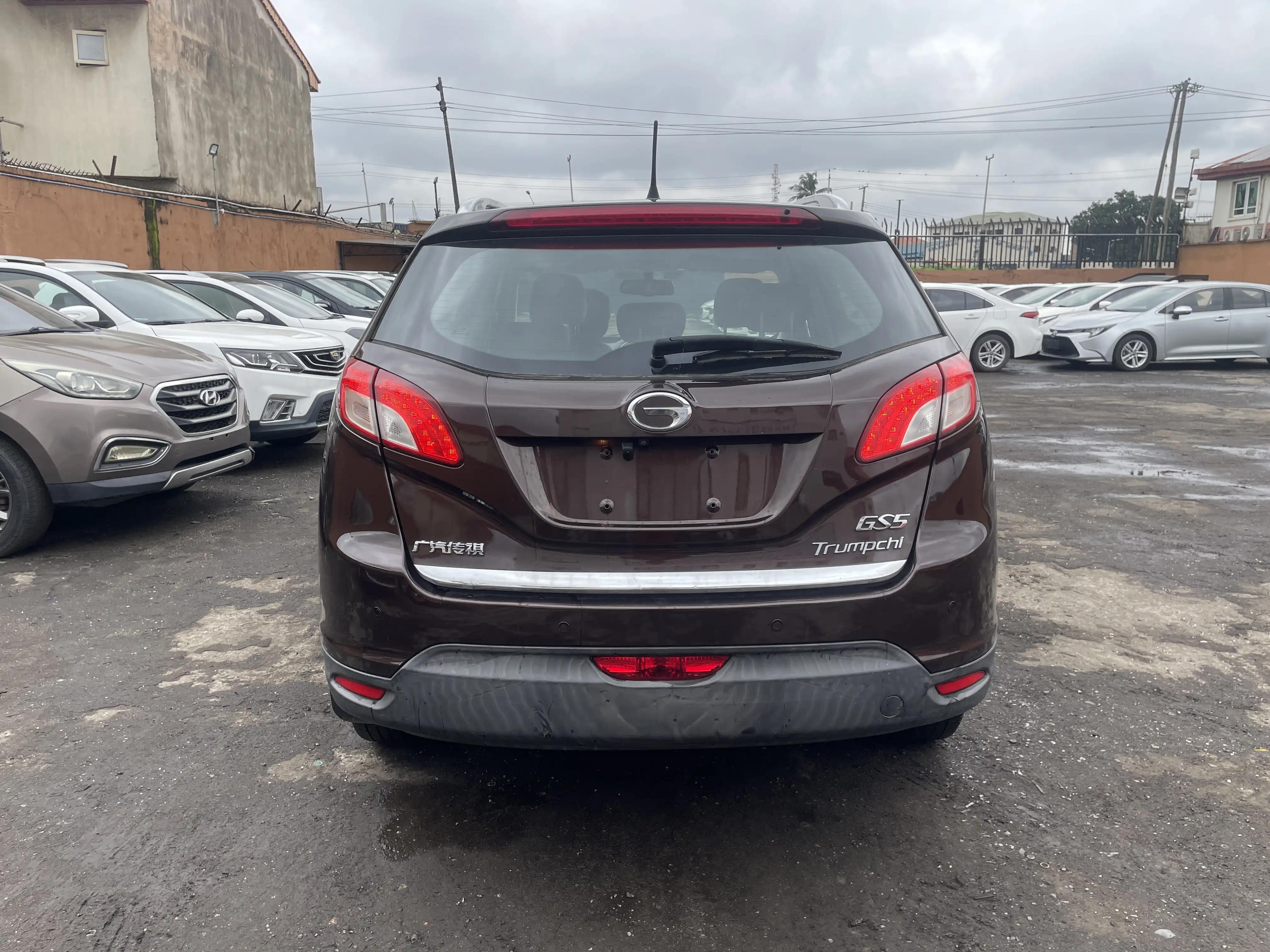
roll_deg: -0.1
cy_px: 476
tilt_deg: -12.5
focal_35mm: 26
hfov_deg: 67.3
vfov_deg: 53.1
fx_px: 954
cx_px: 635
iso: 32
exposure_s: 1/593
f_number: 1.6
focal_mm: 4.2
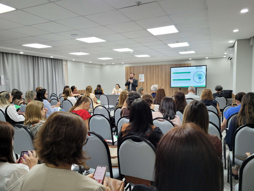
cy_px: 96
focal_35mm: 26
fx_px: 191
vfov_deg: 53.1
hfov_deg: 67.3
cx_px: 127
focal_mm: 5.4
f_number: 1.8
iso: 200
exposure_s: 1/120
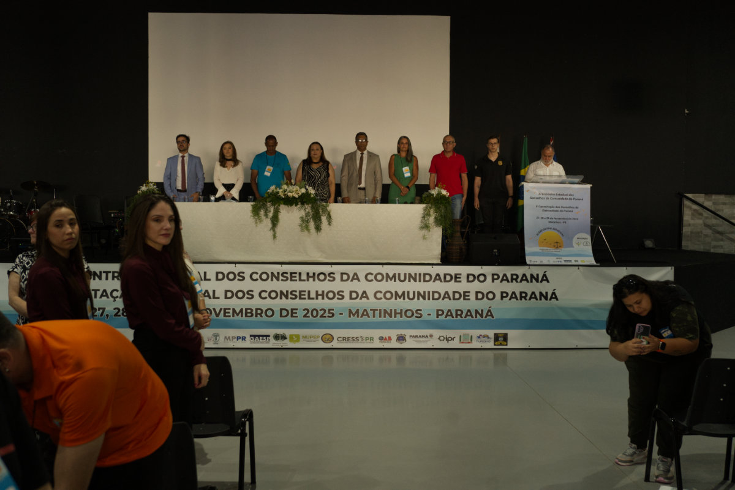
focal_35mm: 35
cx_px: 368
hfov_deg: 54.4
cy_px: 245
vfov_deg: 37.9
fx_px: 715
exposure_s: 1/100
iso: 3200
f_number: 4
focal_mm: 35
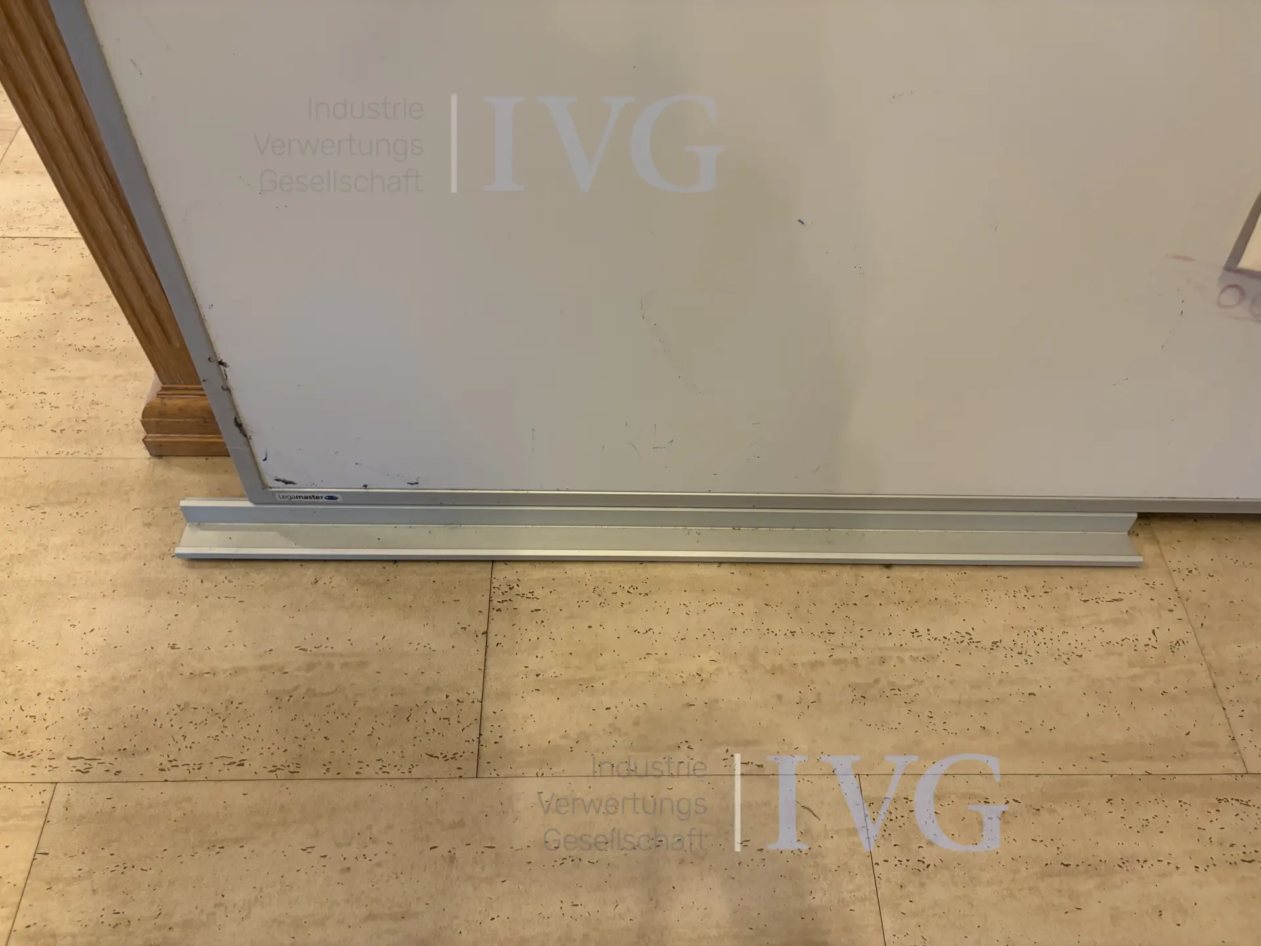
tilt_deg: -53.7
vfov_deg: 53.1
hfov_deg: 67.3
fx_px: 947
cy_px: 473
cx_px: 630
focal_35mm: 26
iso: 160
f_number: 1.6
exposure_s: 1/50
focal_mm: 5.96
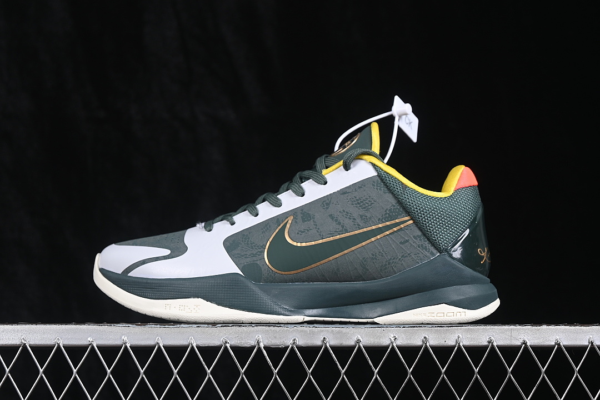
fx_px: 1250
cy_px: 200
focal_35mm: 75
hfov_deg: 27.0
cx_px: 300
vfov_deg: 18.2
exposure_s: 1/80
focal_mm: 50
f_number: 7.1
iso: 160
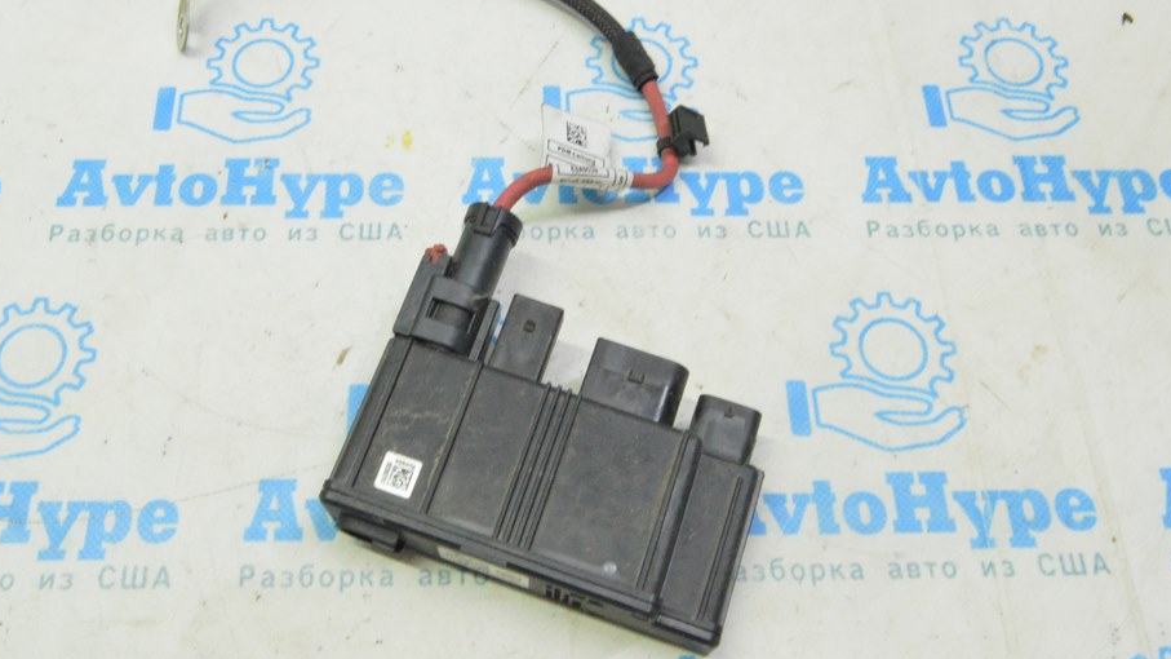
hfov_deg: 51.5
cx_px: 518
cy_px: 254
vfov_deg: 30.3
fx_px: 1211
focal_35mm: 39
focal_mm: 22
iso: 6400
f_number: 20
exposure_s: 1/20
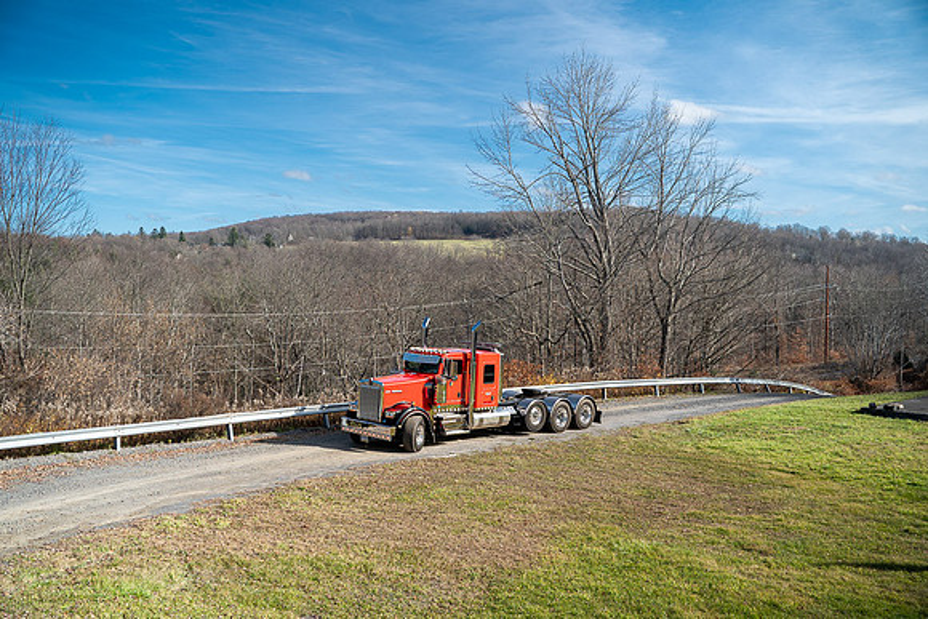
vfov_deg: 37.9
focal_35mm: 35
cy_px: 310
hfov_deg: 54.4
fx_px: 902
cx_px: 464
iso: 100
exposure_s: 1/80
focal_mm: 35
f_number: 2.8
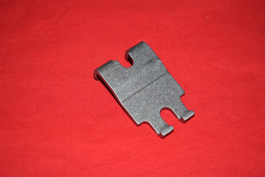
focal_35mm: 68
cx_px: 132
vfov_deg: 20.2
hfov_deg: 29.8
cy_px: 88
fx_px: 497
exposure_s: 1/200
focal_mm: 45
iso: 400
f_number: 5.6
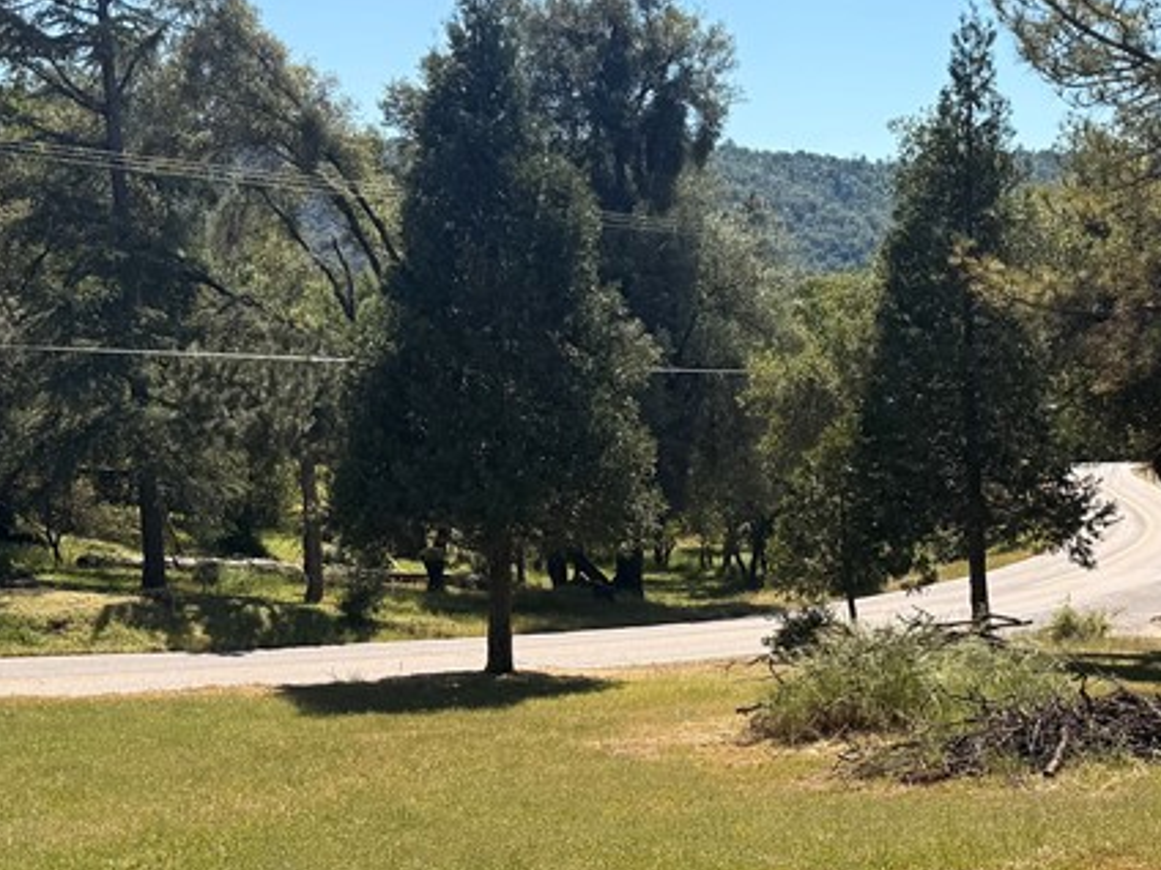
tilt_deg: -9.7
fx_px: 1945
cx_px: 909
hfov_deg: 32.4
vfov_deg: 24.7
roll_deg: -2.4
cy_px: 722
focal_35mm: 58
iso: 80
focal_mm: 6.76
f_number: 1.78
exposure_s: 1/3021
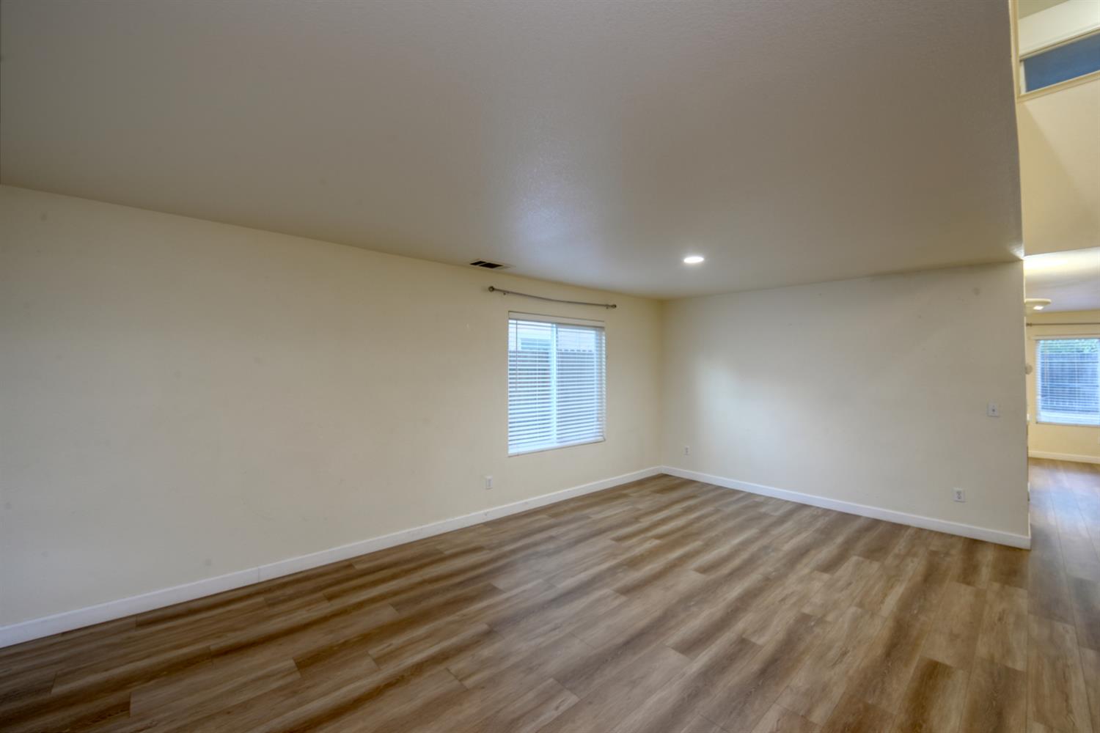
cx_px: 550
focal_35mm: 14
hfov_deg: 104.3
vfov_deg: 81.2
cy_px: 366
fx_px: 428
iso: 400
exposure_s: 1/2.5
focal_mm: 14
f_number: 10
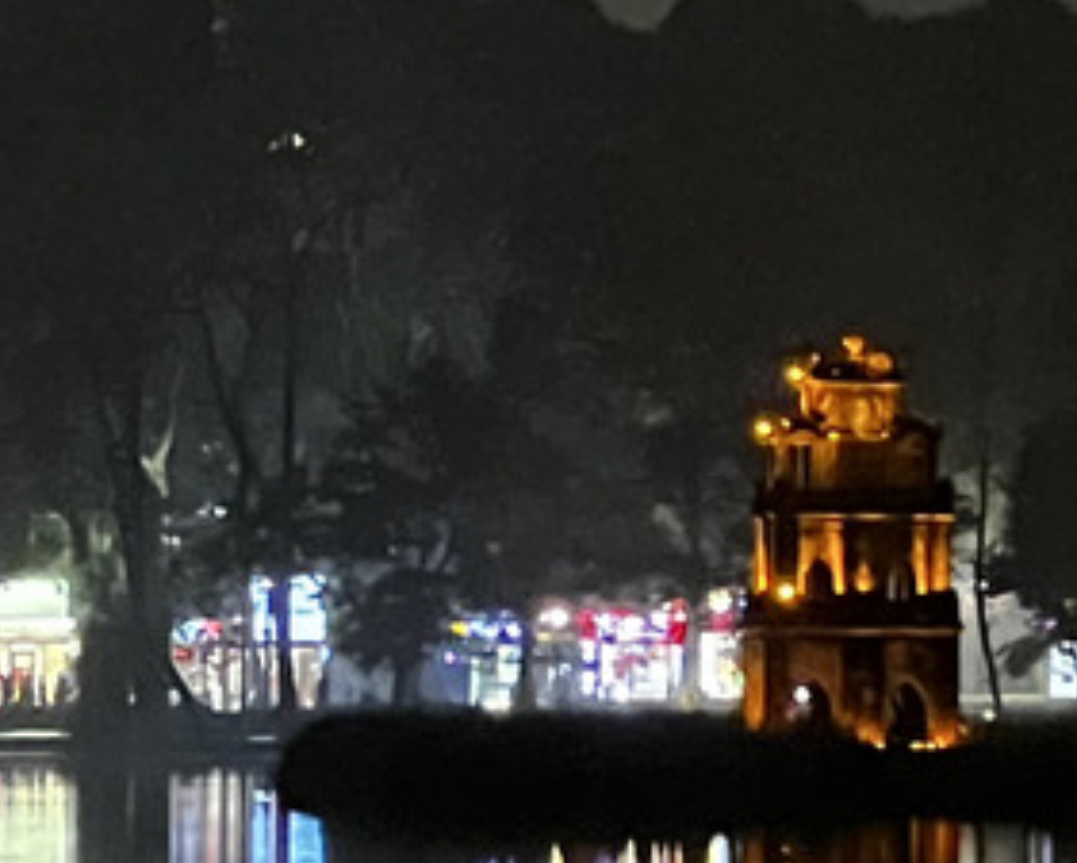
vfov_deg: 3.6
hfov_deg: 4.5
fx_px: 13647
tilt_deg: +0.7
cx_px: -165
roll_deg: +0.0
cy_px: 595
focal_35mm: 428
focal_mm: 9
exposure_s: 1/20
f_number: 2.8
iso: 1600
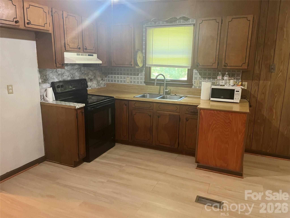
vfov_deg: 53.1
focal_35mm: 26
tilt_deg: -12.0
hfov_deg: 67.3
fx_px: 218
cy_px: 109
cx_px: 145
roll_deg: -0.5
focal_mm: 5.1
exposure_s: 1/60
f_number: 1.6
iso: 400
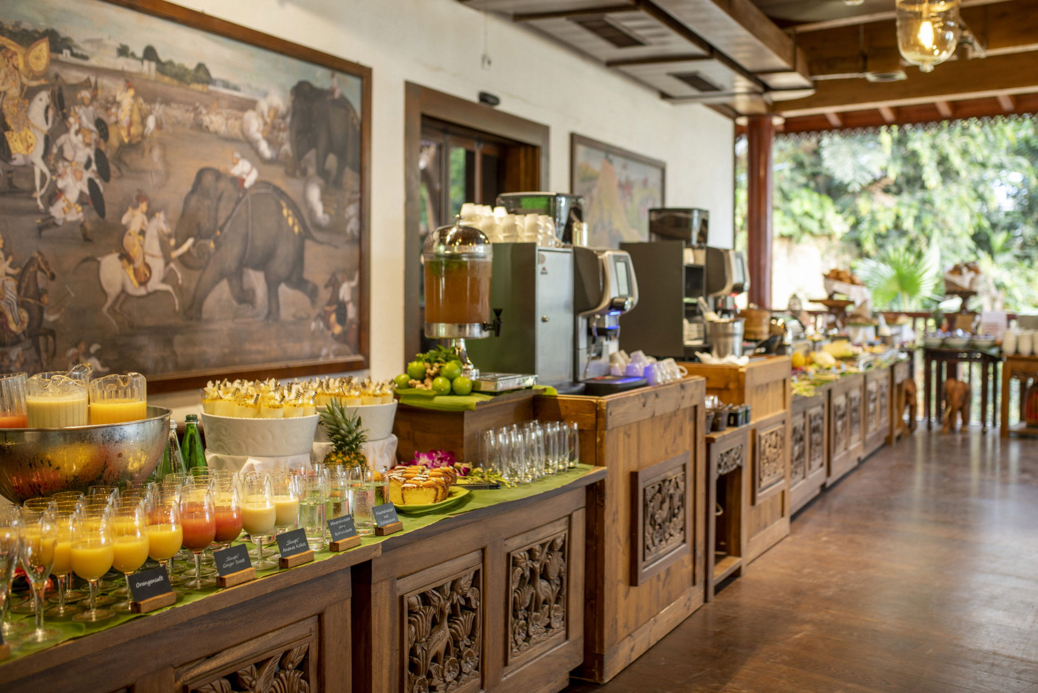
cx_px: 519
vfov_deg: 37.9
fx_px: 1009
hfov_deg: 54.4
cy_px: 346
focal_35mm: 35
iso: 64
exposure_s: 1/10
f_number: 2.2
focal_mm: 35
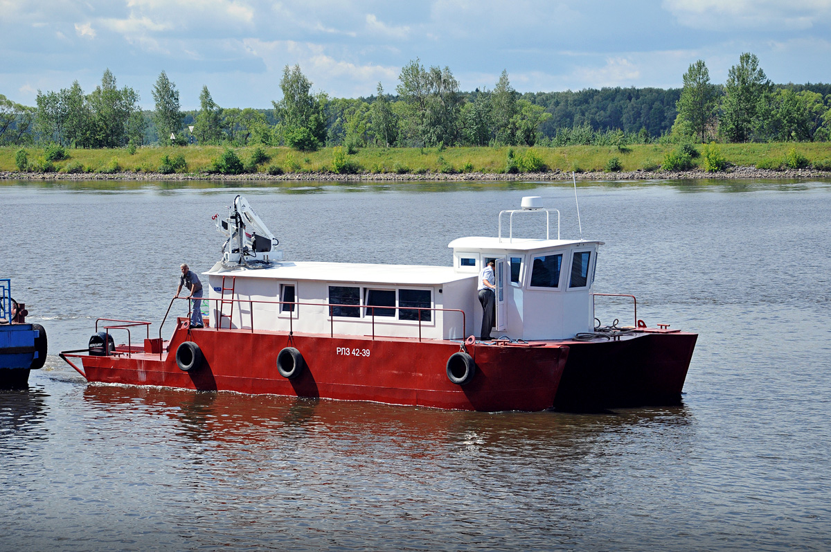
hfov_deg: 18.2
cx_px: 416
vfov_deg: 12.1
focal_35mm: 112
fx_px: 2594
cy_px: 276
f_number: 9
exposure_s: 1/1250
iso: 400
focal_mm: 75
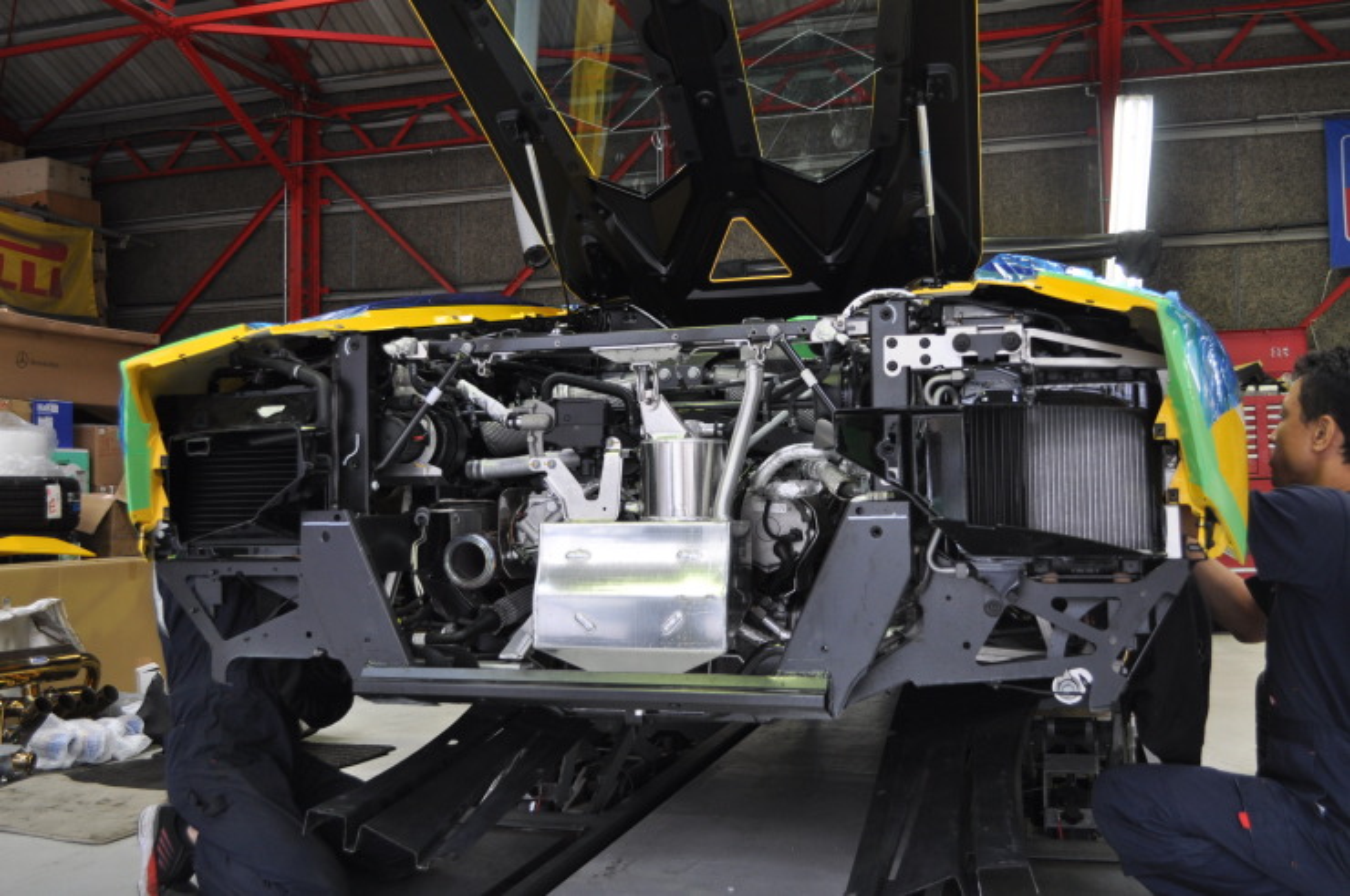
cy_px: 448
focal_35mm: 33
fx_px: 1236
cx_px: 675
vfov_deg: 39.8
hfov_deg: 57.3
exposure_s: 1/60
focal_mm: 22
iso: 400
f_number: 4
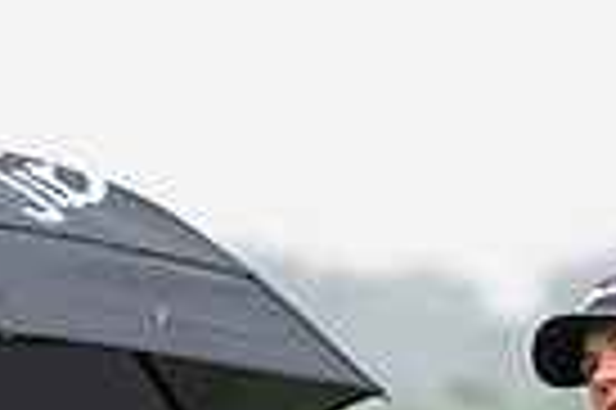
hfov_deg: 1.9
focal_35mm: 1080
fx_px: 18458
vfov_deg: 1.3
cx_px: 220
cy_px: 863
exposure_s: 1/1600
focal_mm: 170
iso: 1600
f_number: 4
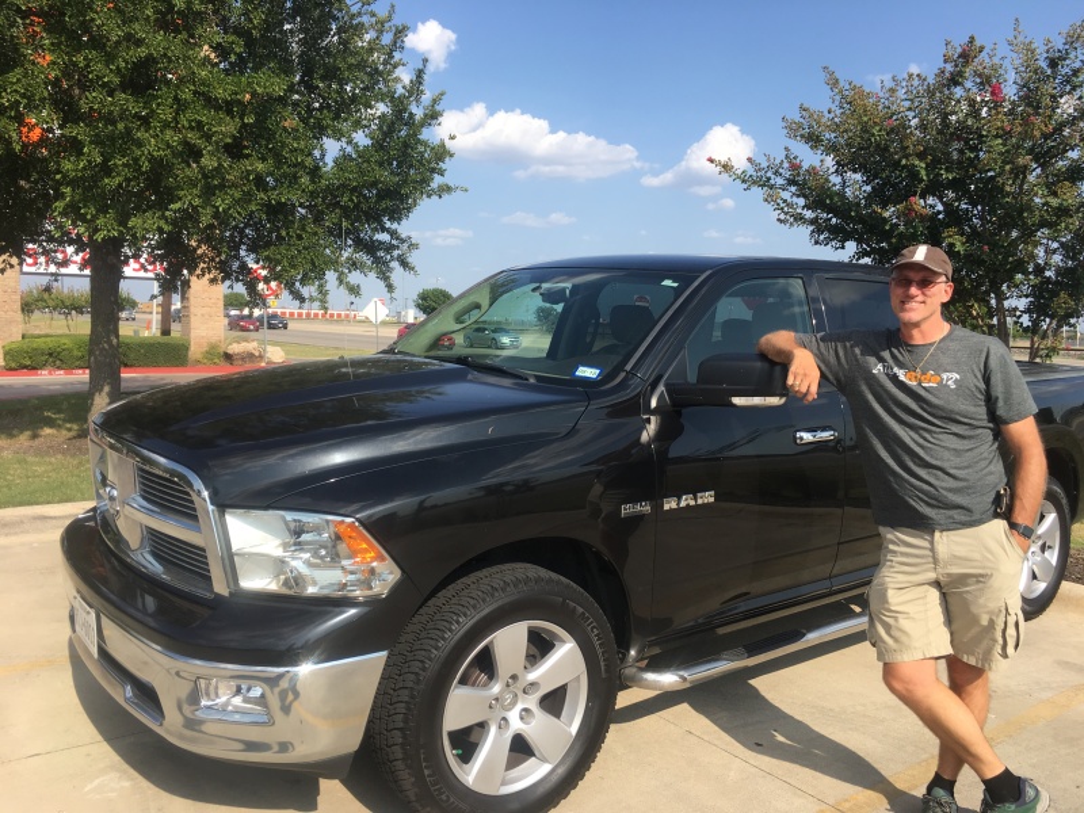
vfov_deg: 48.2
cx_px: 542
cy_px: 406
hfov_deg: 61.7
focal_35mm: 29
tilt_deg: -4.8
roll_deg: -0.5
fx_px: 908
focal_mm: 4.15
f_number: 2.2
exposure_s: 1/1148
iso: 25
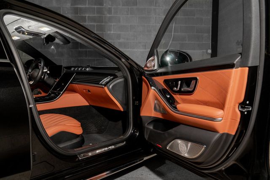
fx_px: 210
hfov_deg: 65.5
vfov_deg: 46.4
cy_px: 90
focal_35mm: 28
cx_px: 135
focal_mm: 28
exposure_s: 1/50
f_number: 5.6
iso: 320
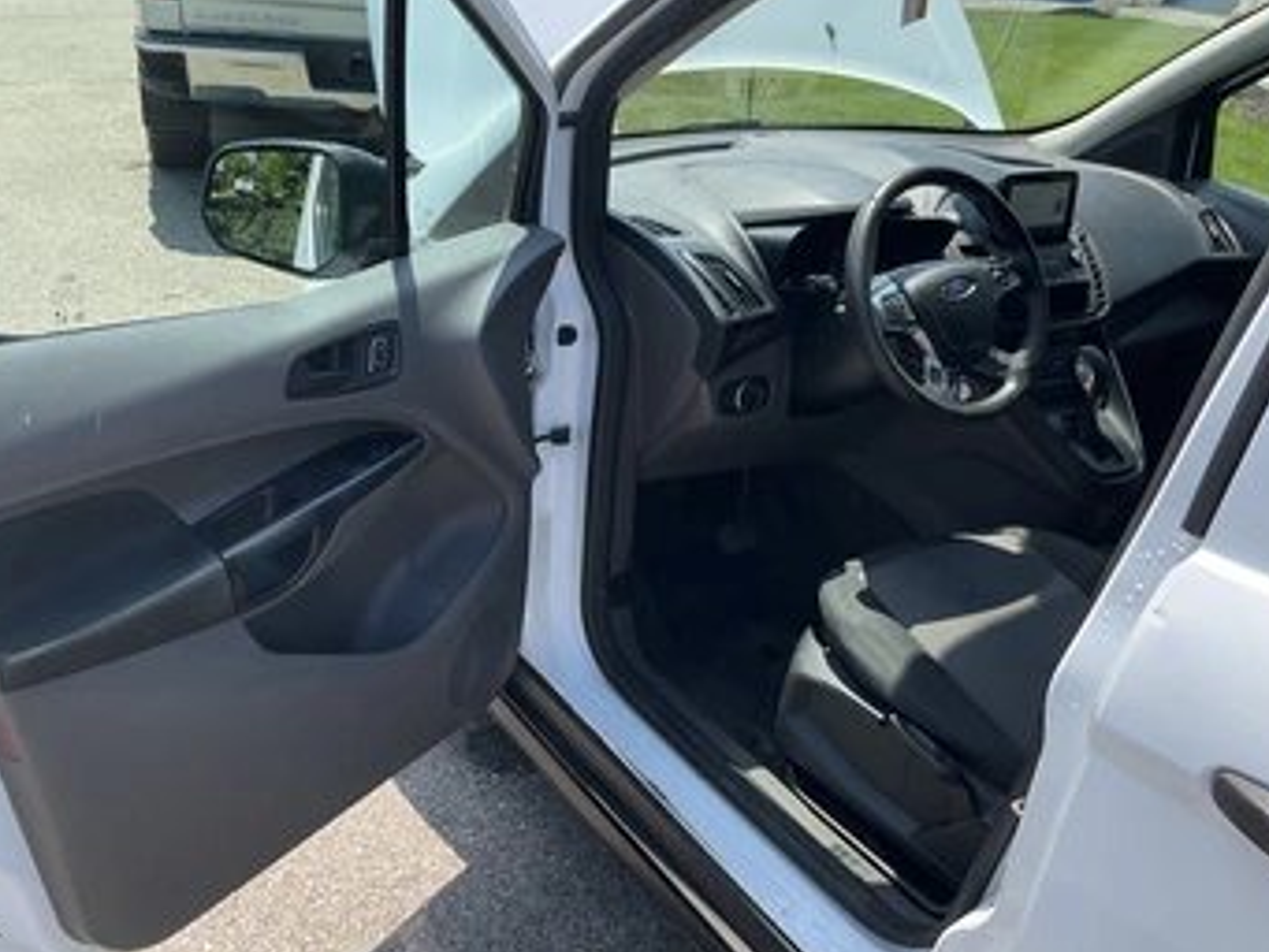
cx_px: 577
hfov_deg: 53.9
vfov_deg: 41.8
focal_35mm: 34
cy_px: 457
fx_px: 1247
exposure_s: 1/650
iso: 25
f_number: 1.8
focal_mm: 3
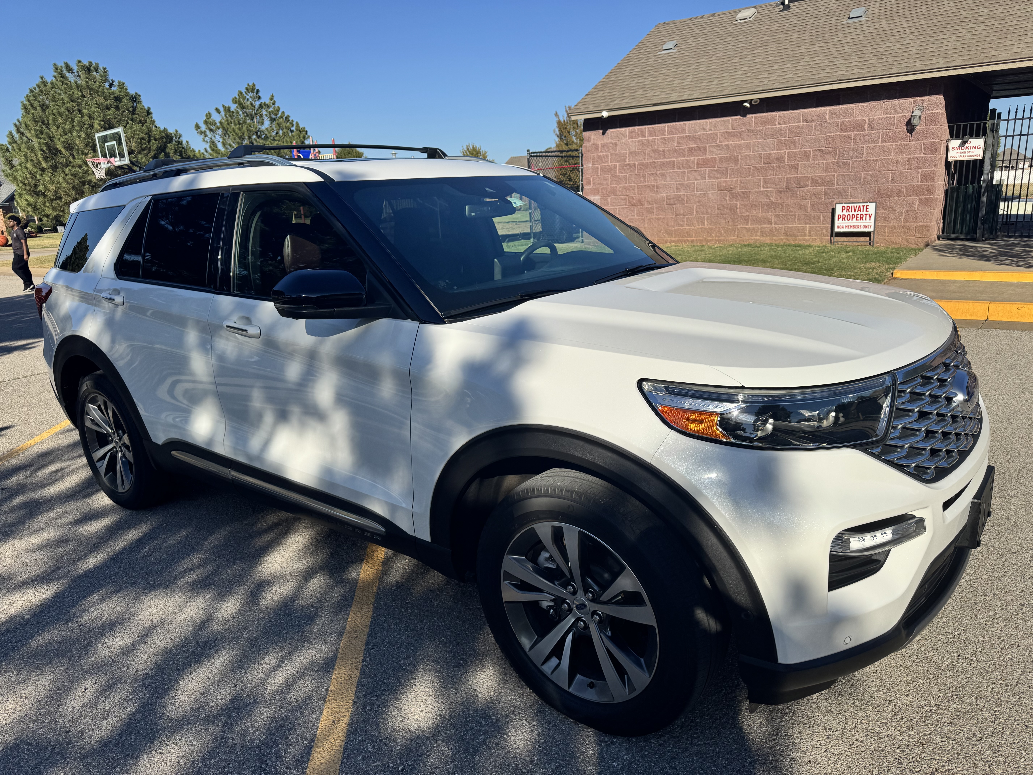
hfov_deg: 71.6
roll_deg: +2.3
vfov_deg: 56.8
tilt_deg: -14.4
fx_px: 716
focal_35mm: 24
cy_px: 388
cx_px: 516
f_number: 1.78
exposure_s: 1/6410
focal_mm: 6.76
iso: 80
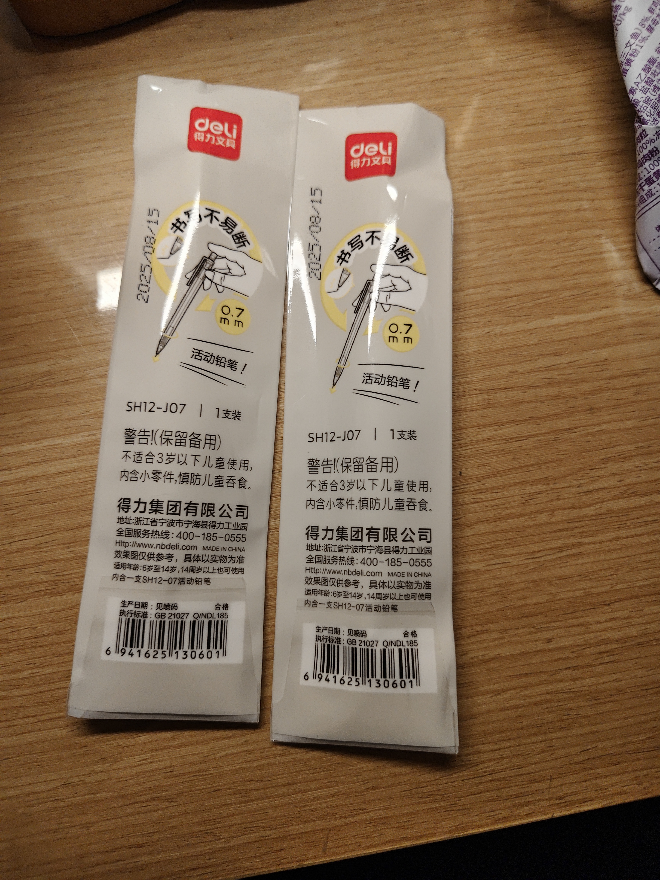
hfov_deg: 58.9
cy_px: 440
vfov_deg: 73.9
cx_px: 330
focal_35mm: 23
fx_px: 585
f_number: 1.88
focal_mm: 5.56
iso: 335
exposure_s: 1/100
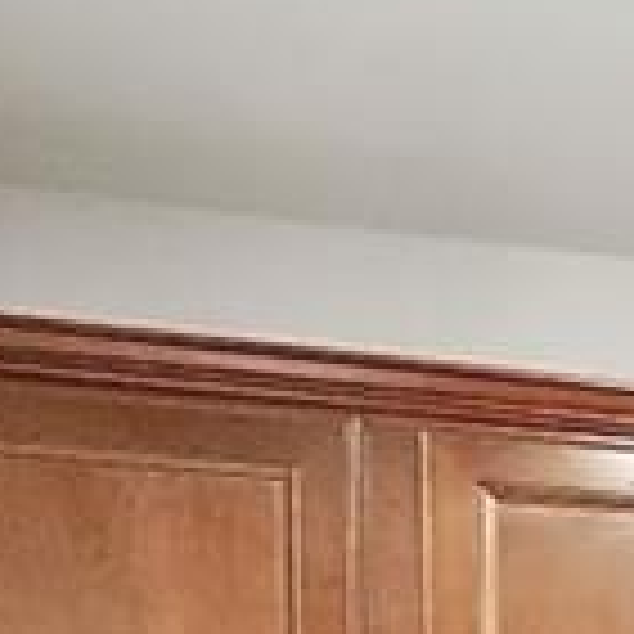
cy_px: 1331
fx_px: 2051
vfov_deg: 14.2
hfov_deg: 12.6
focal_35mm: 99
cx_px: 1623
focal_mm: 16
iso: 6400
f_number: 4
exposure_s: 1/160
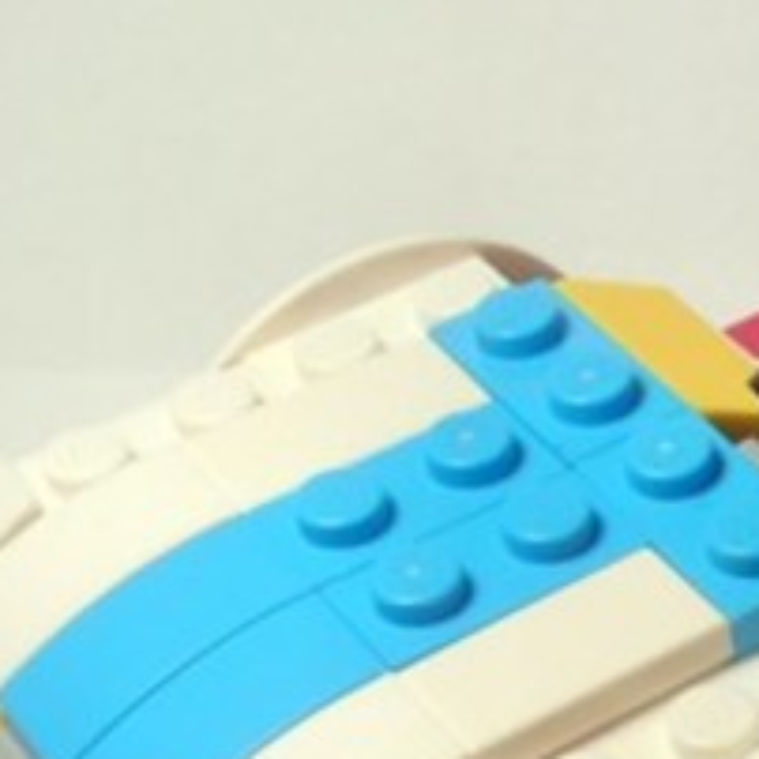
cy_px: 930
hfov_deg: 11.3
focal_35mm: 146
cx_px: 1232
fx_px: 3622
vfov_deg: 11.7
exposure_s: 1/50
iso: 80
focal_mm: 6.61
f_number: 3.9
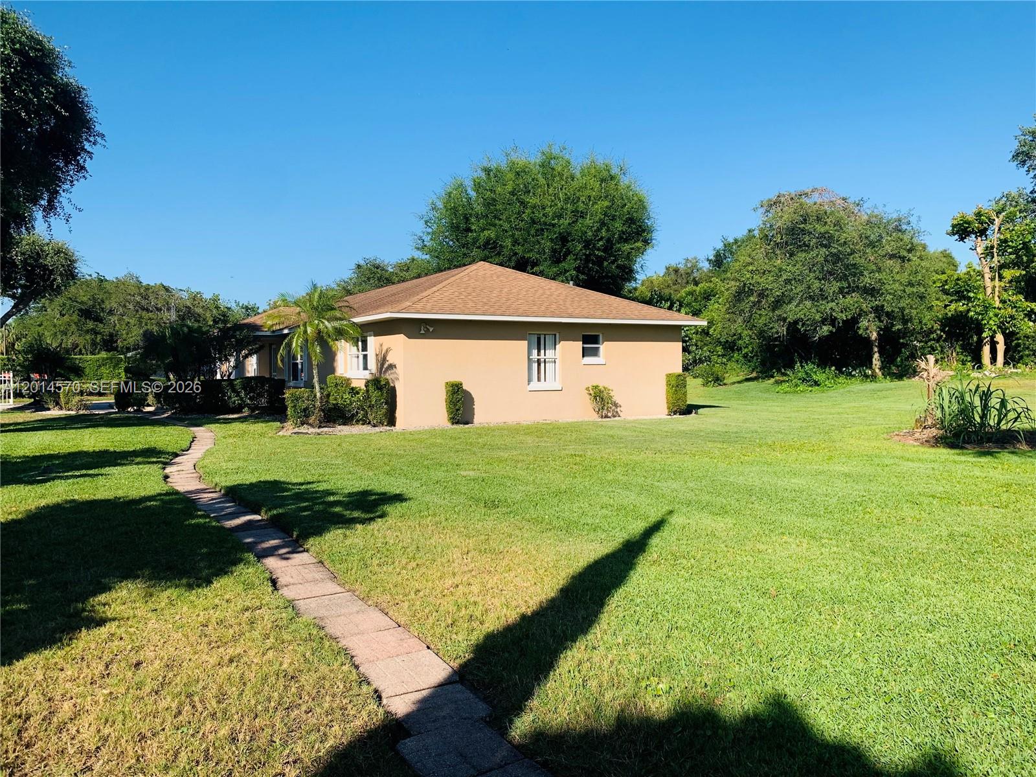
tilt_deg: -2.0
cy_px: 388
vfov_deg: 53.1
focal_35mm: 26
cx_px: 518
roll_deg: +0.6
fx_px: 778
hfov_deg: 67.3
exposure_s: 1/1880
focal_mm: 4.25
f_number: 1.8
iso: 25
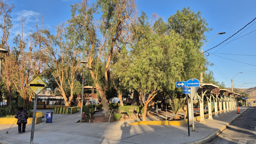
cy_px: 74
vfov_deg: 44.4
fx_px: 176
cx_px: 127
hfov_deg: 71.9
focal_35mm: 26
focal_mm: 5.4
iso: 25
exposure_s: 1/552
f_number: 1.8
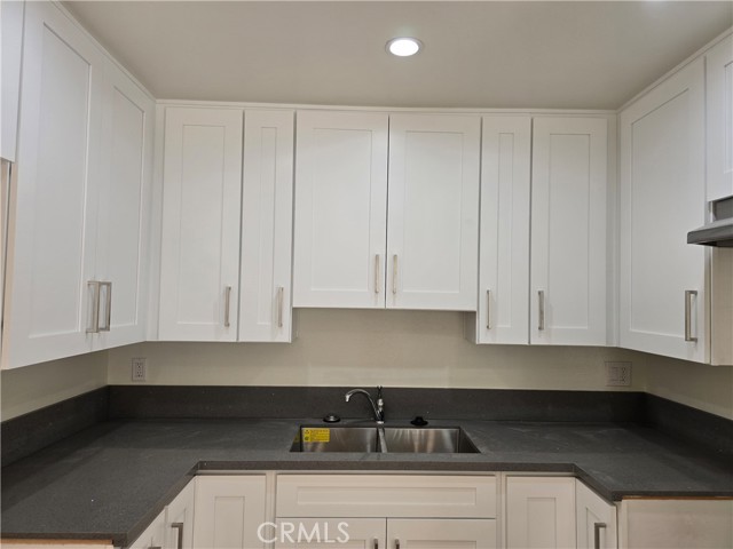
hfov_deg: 73.9
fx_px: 487
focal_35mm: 23
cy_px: 274
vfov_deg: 58.9
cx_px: 366
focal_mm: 6.3
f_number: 1.7
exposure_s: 1/120
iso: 40
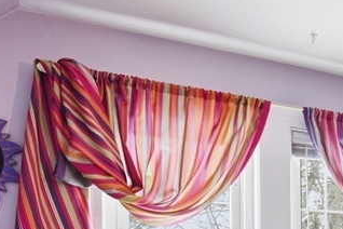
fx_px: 553
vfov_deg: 22.0
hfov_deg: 28.7
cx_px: 437
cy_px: 260
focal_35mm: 58
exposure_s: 1/250
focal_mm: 12
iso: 800
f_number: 7.1
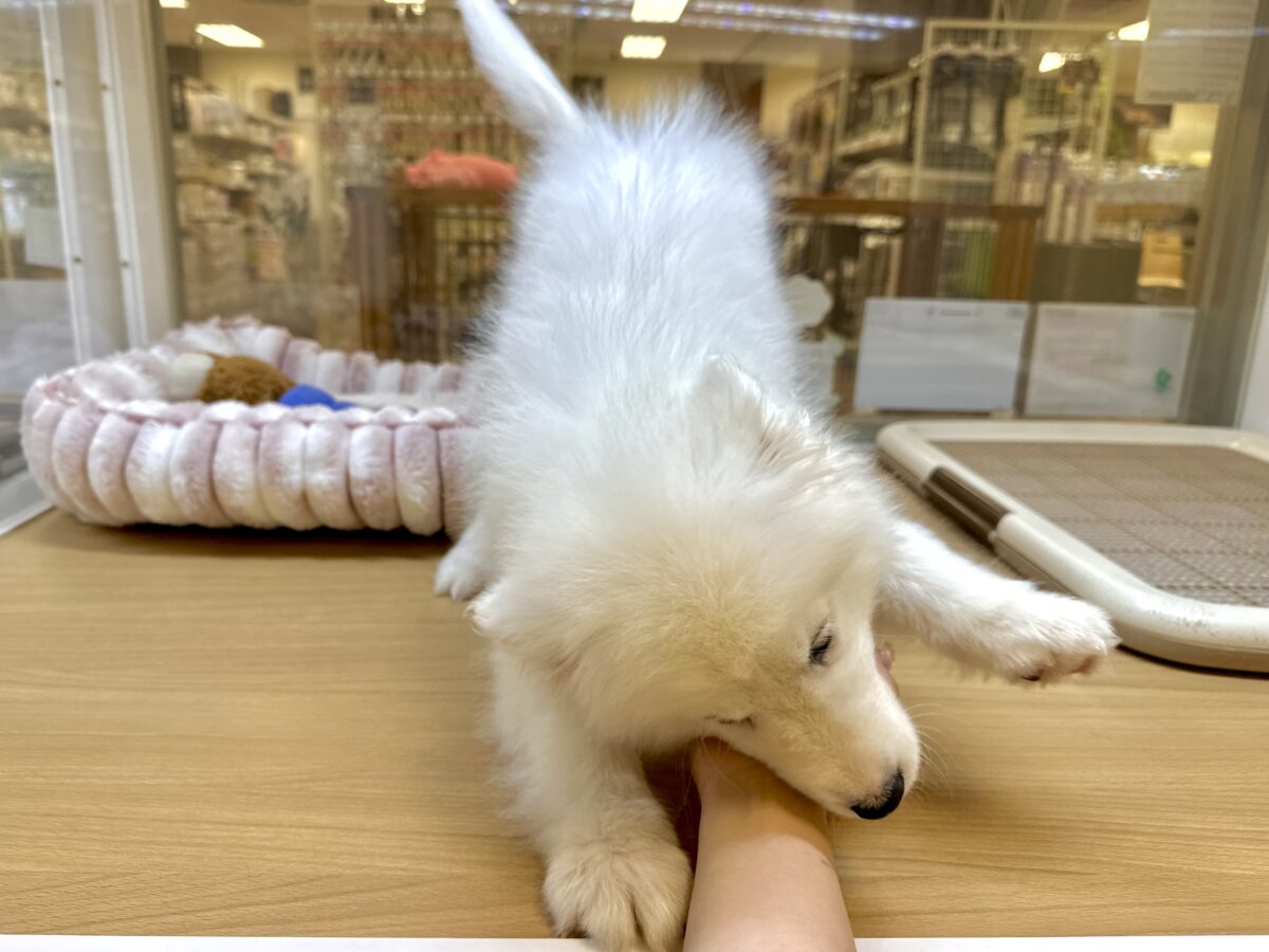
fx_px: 880
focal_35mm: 24
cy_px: 476
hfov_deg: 71.6
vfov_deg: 56.8
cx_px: 634
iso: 80
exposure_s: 1/260
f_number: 1.78
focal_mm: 6.86
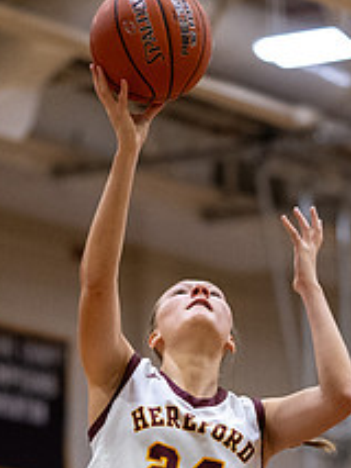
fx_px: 4200
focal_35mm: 311
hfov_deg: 4.8
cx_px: 164
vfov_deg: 6.3
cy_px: 576
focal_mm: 85
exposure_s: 1/1600
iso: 2500
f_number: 1.8
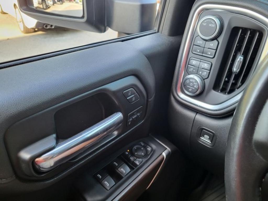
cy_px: 100
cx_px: 134
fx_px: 201
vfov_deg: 53.1
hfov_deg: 67.3
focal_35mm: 26
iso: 160
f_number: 1.8
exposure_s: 1/100
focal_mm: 5.4
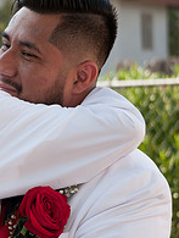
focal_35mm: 214
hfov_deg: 6.9
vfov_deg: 9.2
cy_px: 170
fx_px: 1471
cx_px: 10
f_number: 5
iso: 200
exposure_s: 1/400
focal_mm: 75
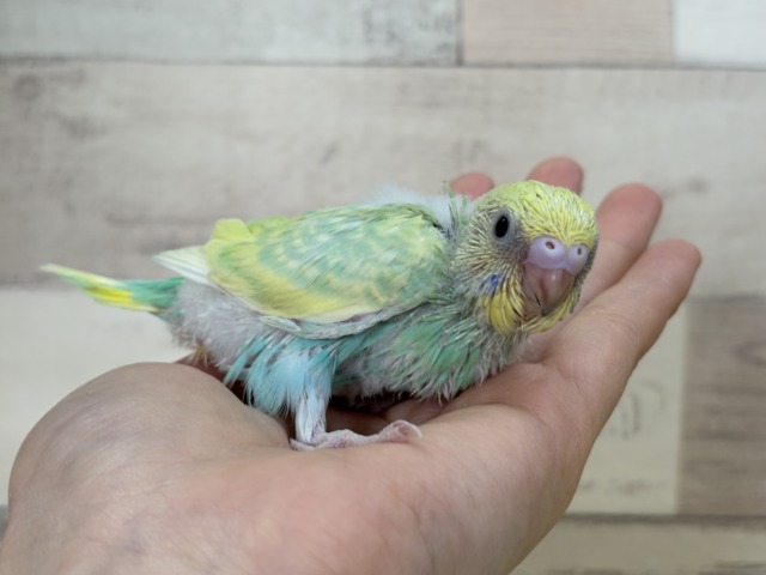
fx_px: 1151
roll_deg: -1.5
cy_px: 288
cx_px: 383
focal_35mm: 52
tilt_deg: +0.8
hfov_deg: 36.8
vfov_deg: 28.0
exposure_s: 1/50
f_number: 1.6
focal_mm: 5.96
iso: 32
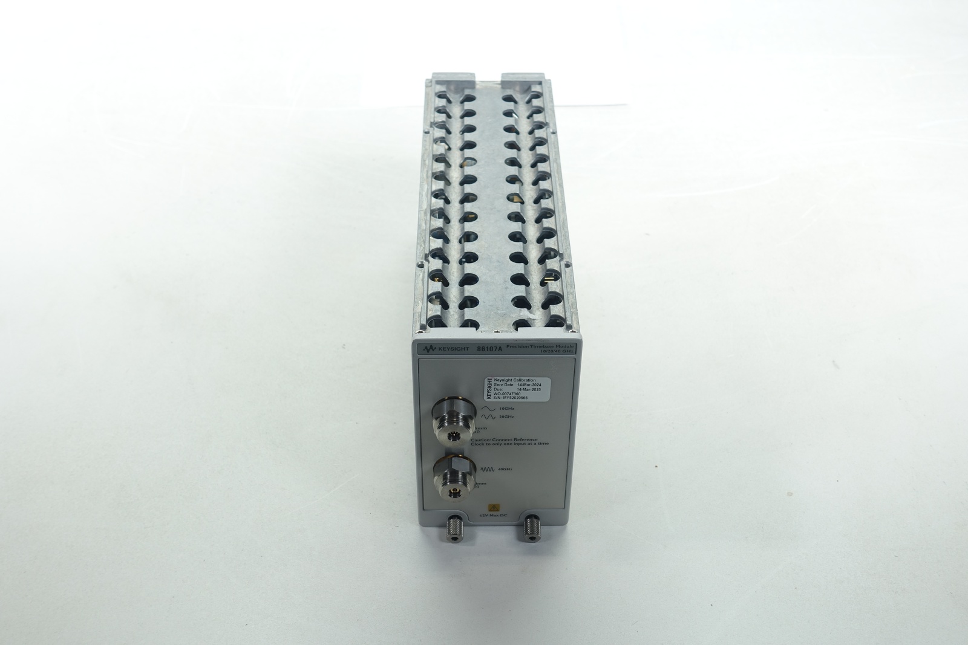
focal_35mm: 47
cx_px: 484
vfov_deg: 28.7
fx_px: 1264
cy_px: 322
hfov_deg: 41.9
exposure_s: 1/80
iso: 125
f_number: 3.5
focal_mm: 17.27
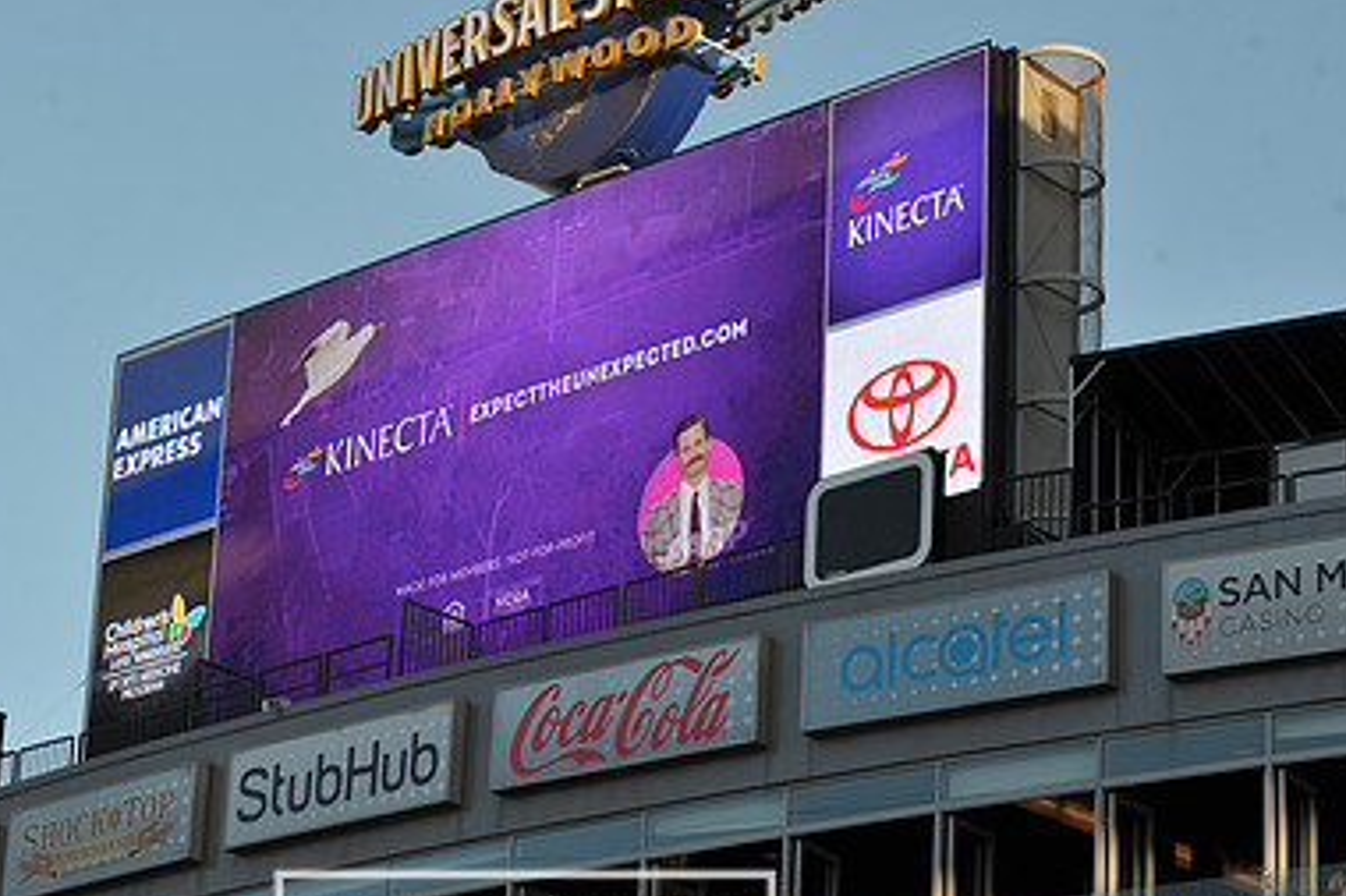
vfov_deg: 11.2
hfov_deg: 16.8
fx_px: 4559
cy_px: 386
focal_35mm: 122
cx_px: 524
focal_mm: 80
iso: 200
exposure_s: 1/250
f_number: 8
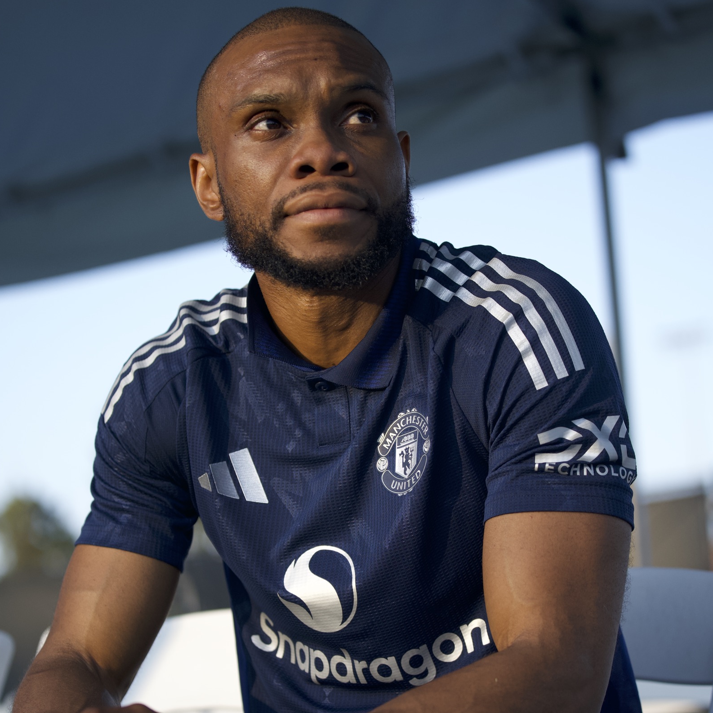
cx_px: 356
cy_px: 484
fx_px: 2097
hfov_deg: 19.3
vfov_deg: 19.2
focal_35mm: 90
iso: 800
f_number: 2.8
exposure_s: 1/2500
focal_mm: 70
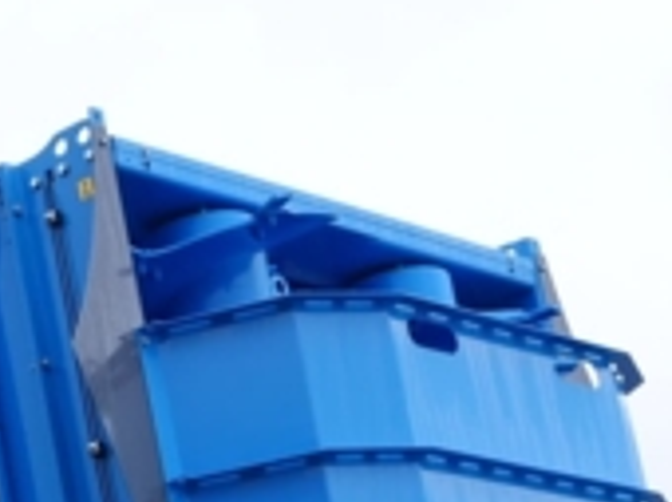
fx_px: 3199
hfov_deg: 11.6
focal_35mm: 165
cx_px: -253
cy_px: 723
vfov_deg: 8.8
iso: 200
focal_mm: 25
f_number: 5
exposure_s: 1/200
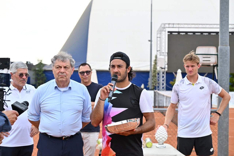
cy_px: 78
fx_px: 377
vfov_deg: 23.4
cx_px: 117
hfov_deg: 34.5
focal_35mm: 58
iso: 800
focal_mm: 58
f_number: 4.5
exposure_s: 1/1600
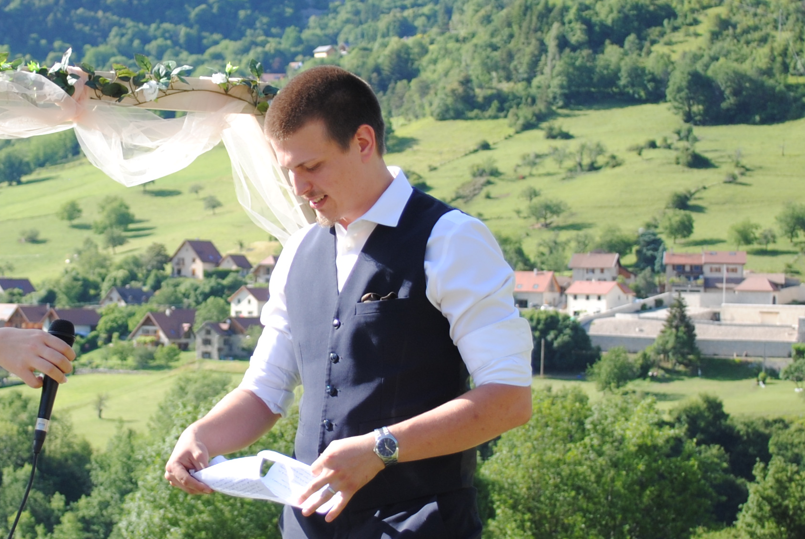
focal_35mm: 103
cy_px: 253
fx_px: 2306
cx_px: 214
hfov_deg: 19.7
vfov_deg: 13.3
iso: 100
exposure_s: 1/250
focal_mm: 30
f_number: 8
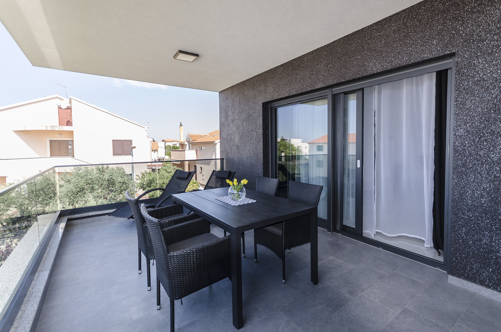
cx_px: 259
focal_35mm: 16
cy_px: 156
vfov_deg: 73.4
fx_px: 222
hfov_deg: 96.8
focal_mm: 10
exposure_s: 1/200
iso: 100
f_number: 4
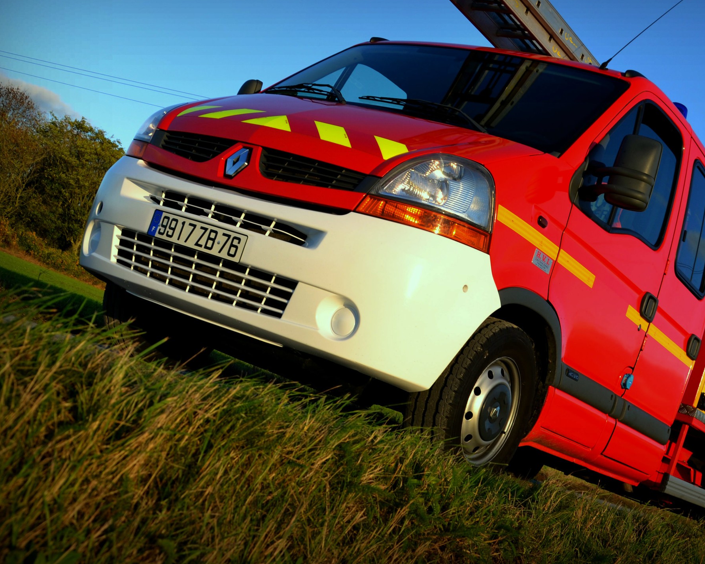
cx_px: 454
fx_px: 996
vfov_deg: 31.6
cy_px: 254
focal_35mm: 48
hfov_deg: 38.6
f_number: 6.3
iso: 100
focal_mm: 21
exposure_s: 1/160
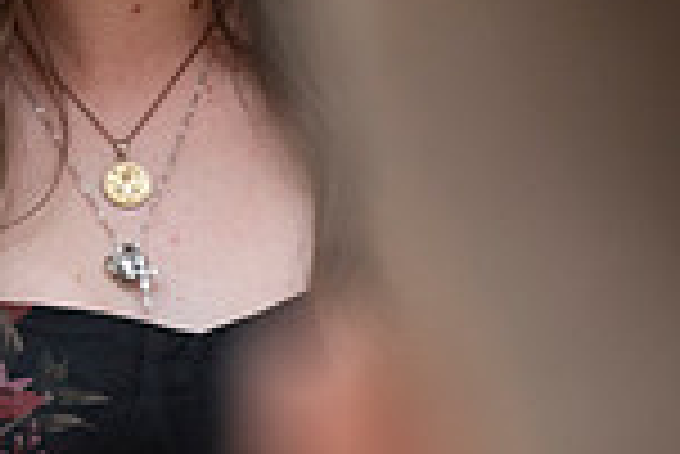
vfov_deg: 1.8
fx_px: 14558
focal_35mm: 770
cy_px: -348
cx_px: -500
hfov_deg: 2.7
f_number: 6.3
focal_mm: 200
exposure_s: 1/800
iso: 1250
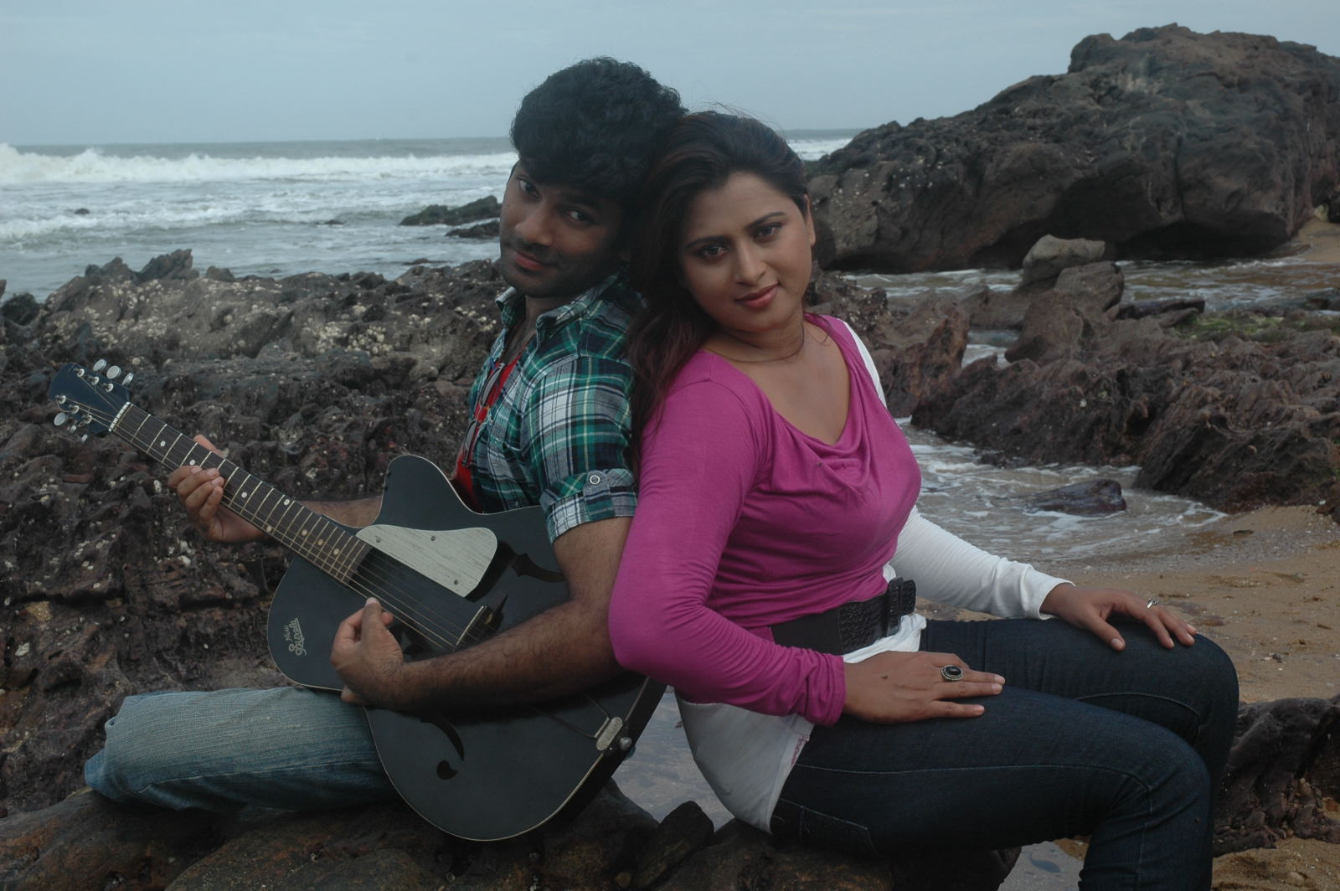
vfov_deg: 23.7
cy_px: 446
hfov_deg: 35.1
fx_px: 2120
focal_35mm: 57
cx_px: 670
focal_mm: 38
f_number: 9.5
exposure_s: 1/250
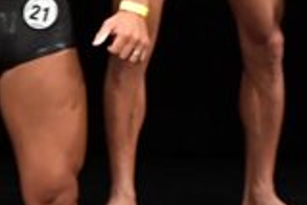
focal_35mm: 1231
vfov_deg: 1.1
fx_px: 10507
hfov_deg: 1.7
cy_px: 61
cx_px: 308
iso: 3200
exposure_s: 1/400
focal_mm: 170
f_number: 5.6
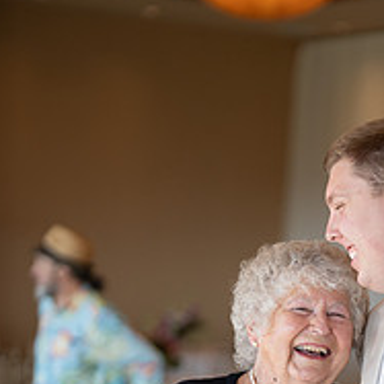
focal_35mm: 132
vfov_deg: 13.1
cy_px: 383
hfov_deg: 13.0
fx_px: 1657
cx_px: 407
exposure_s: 1/1600
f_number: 1.3
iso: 400
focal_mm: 50
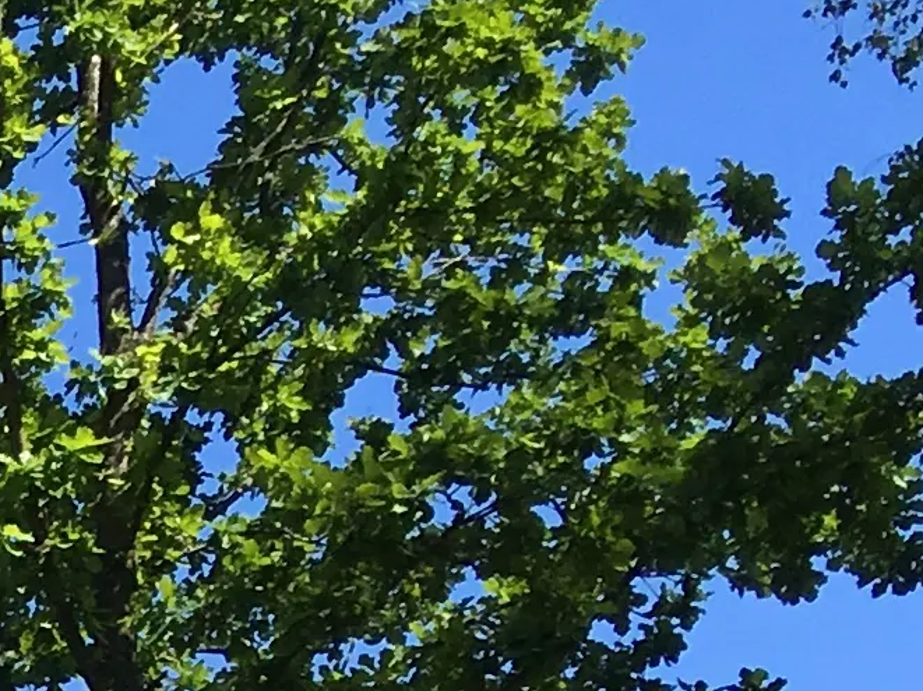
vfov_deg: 7.5
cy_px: 1936
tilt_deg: +8.0
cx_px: -1374
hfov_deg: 9.7
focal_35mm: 177
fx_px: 4717
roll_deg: +3.8
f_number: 2.2
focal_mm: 4.15
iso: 25
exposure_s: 1/1040
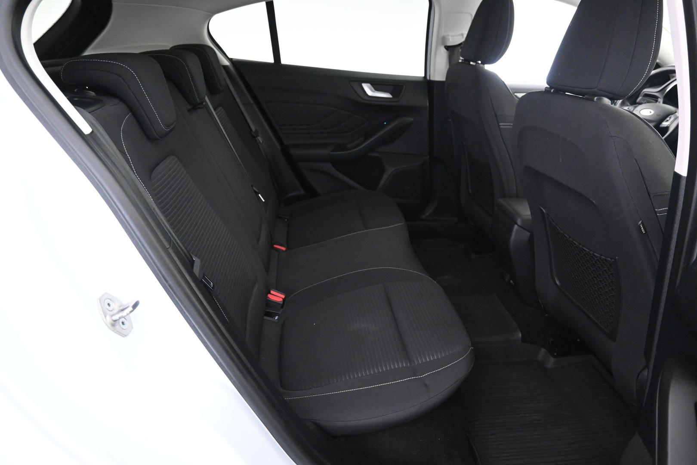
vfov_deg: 53.1
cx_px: 348
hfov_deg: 73.7
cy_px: 232
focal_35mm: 24
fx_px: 465
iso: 3200
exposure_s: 1/25
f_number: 3.5
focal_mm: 16
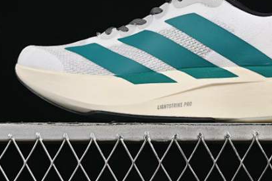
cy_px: 24
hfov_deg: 15.4
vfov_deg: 10.3
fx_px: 1004
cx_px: 180
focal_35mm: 133
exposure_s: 1/80
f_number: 8
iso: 160
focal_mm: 50
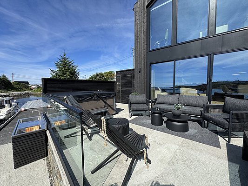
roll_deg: +1.0
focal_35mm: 14
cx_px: 124
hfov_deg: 102.1
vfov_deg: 85.7
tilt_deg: -3.1
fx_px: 100
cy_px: 93
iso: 50
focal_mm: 2.22
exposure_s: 1/1236
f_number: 2.2
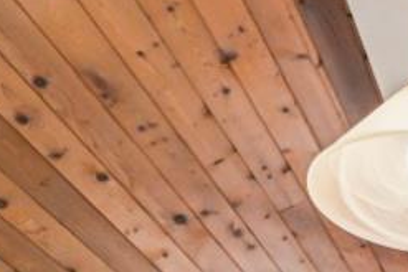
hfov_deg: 20.5
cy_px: 702
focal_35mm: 85
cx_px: 608
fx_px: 964
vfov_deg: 12.0
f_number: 10
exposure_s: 1/400
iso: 2500
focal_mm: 14
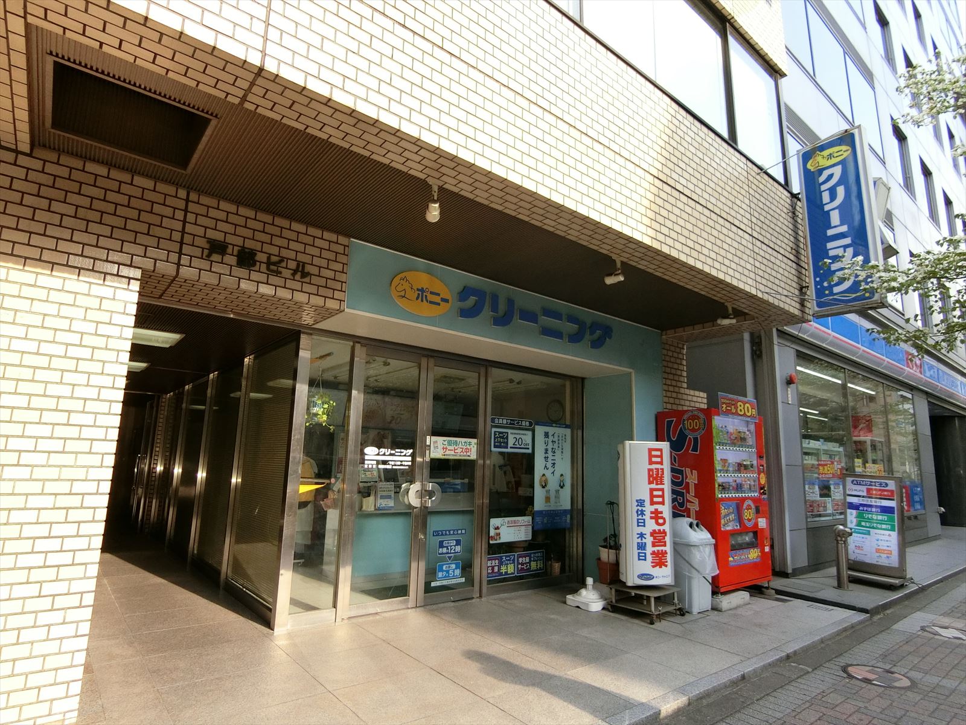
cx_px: 483
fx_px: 530
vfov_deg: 68.7
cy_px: 362
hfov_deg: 84.7
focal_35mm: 19
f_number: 2.7
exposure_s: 1/1000
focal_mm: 4.06
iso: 250
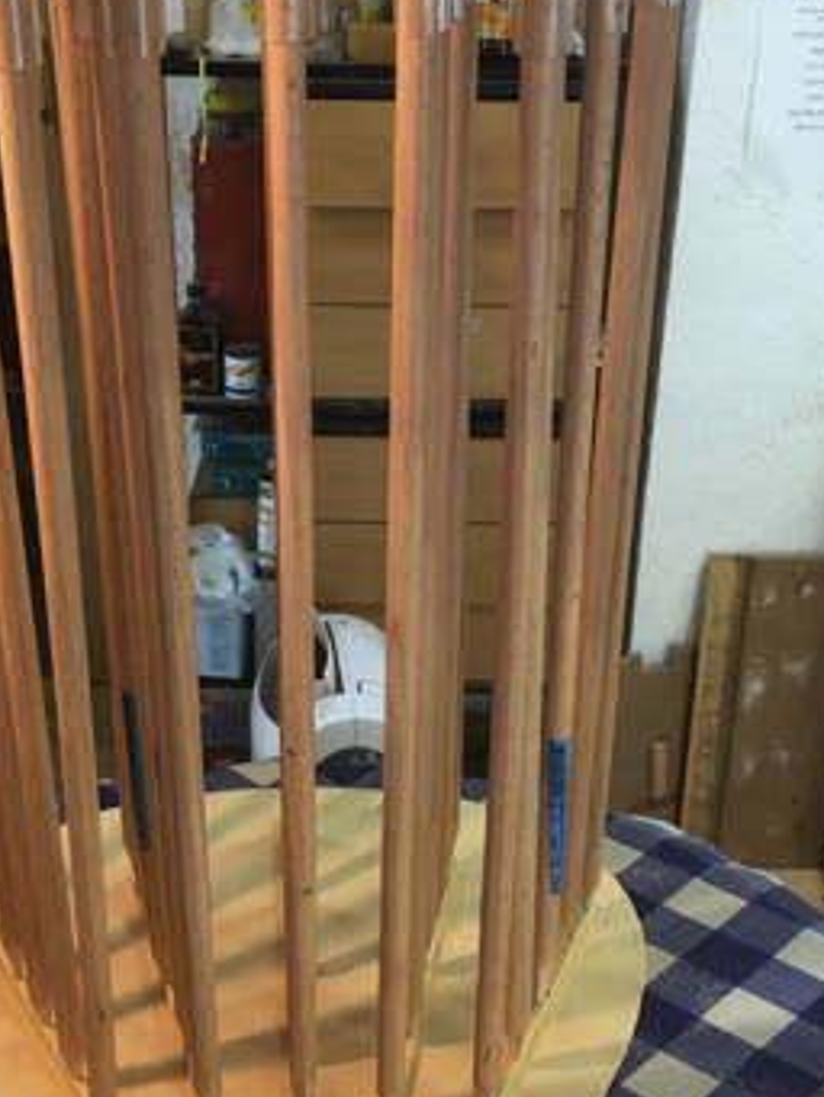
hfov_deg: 28.6
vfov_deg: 36.9
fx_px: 1618
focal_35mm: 51
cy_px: 766
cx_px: 383
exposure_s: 1/33
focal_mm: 4.15
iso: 64
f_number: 2.2
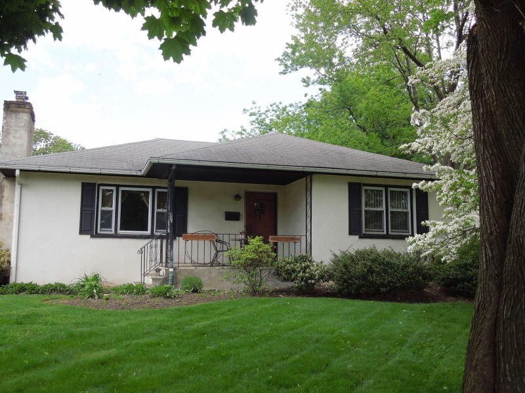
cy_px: 196
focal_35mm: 35
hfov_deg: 52.6
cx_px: 262
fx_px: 531
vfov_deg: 40.7
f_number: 3.7
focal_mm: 6.3
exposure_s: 1/250
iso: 100
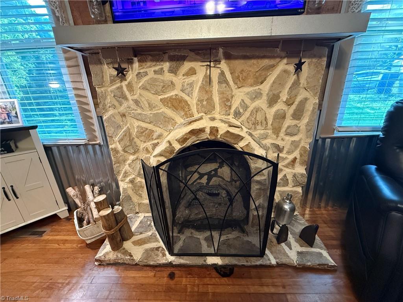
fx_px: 163
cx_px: 202
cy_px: 151
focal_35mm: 14
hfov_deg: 102.1
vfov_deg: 85.7
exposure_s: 1/60
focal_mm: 2.22
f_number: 2.2
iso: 800
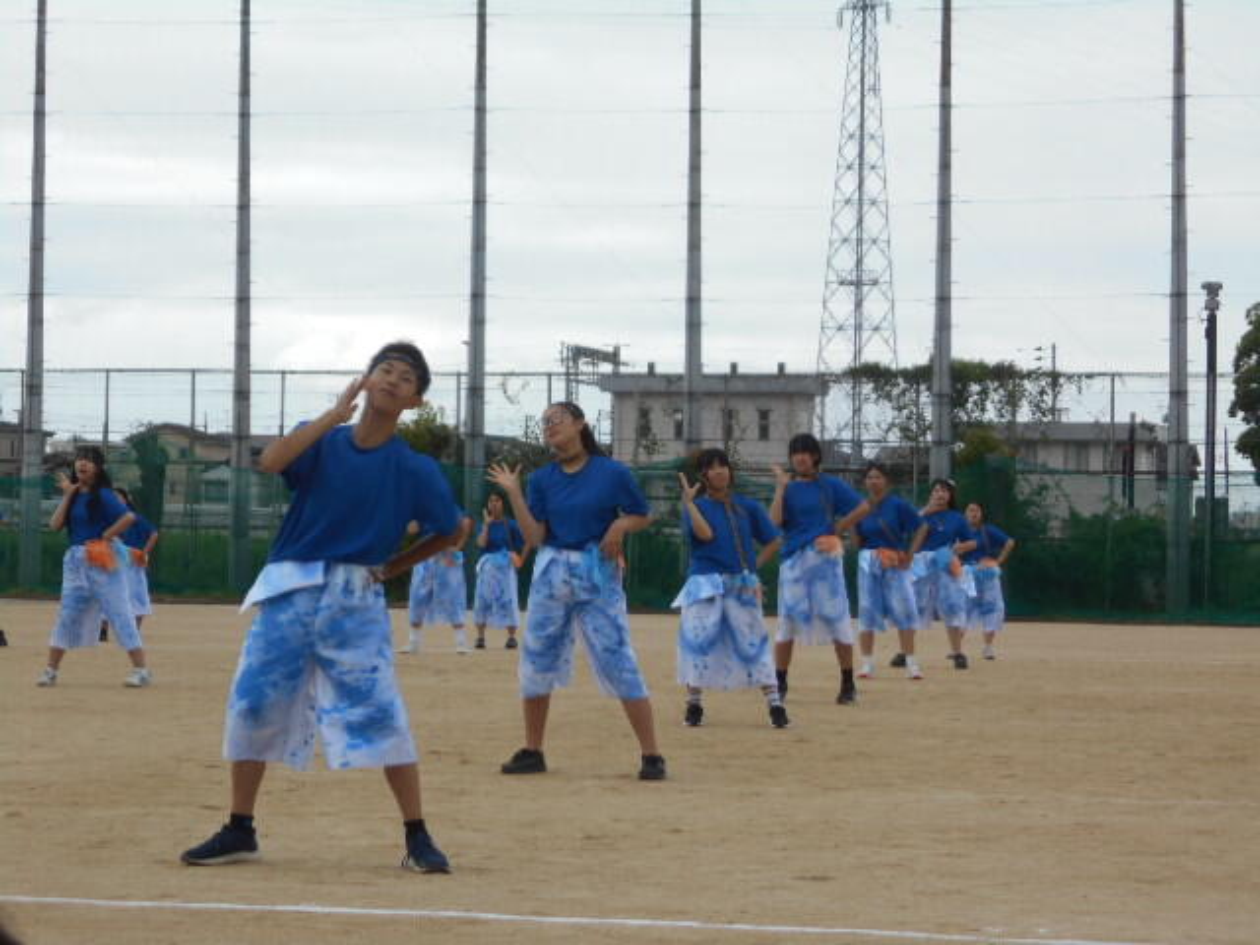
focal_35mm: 99
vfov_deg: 14.9
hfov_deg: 19.8
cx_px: 630
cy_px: 472
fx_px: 3604
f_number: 5.5
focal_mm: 17.6
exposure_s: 1/250
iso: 80
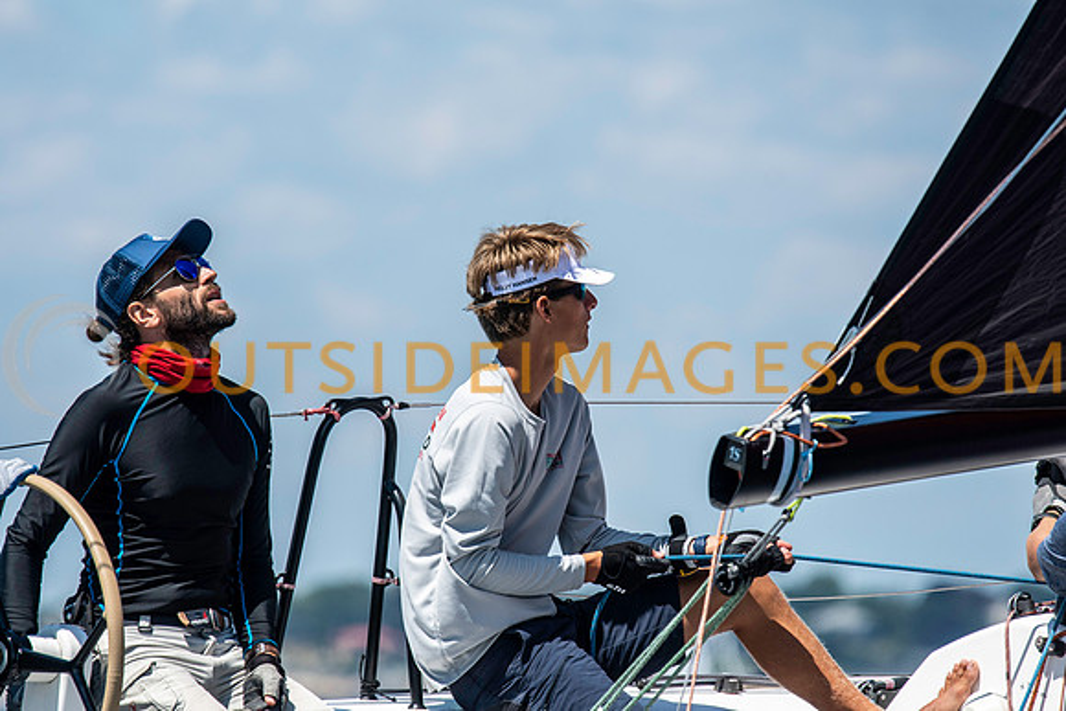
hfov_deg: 4.6
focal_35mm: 450
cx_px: 533
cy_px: 356
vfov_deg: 3.1
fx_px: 13327
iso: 320
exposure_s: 1/2000
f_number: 5.6
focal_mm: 300
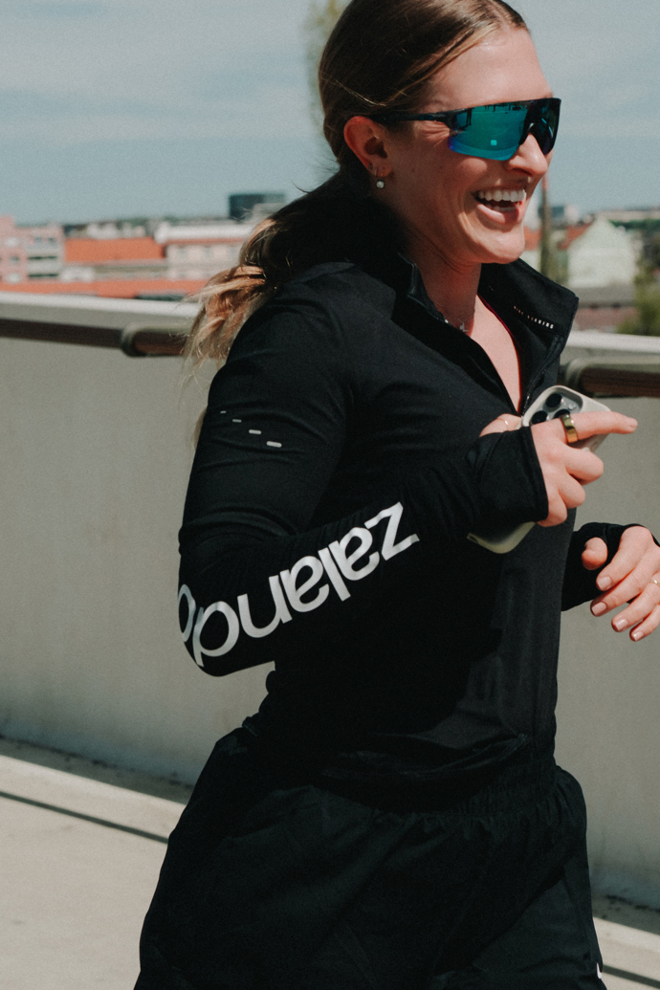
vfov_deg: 41.9
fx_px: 1292
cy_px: 495
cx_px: 330
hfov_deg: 28.6
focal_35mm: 47
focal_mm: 47
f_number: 5
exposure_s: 1/1600
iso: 125
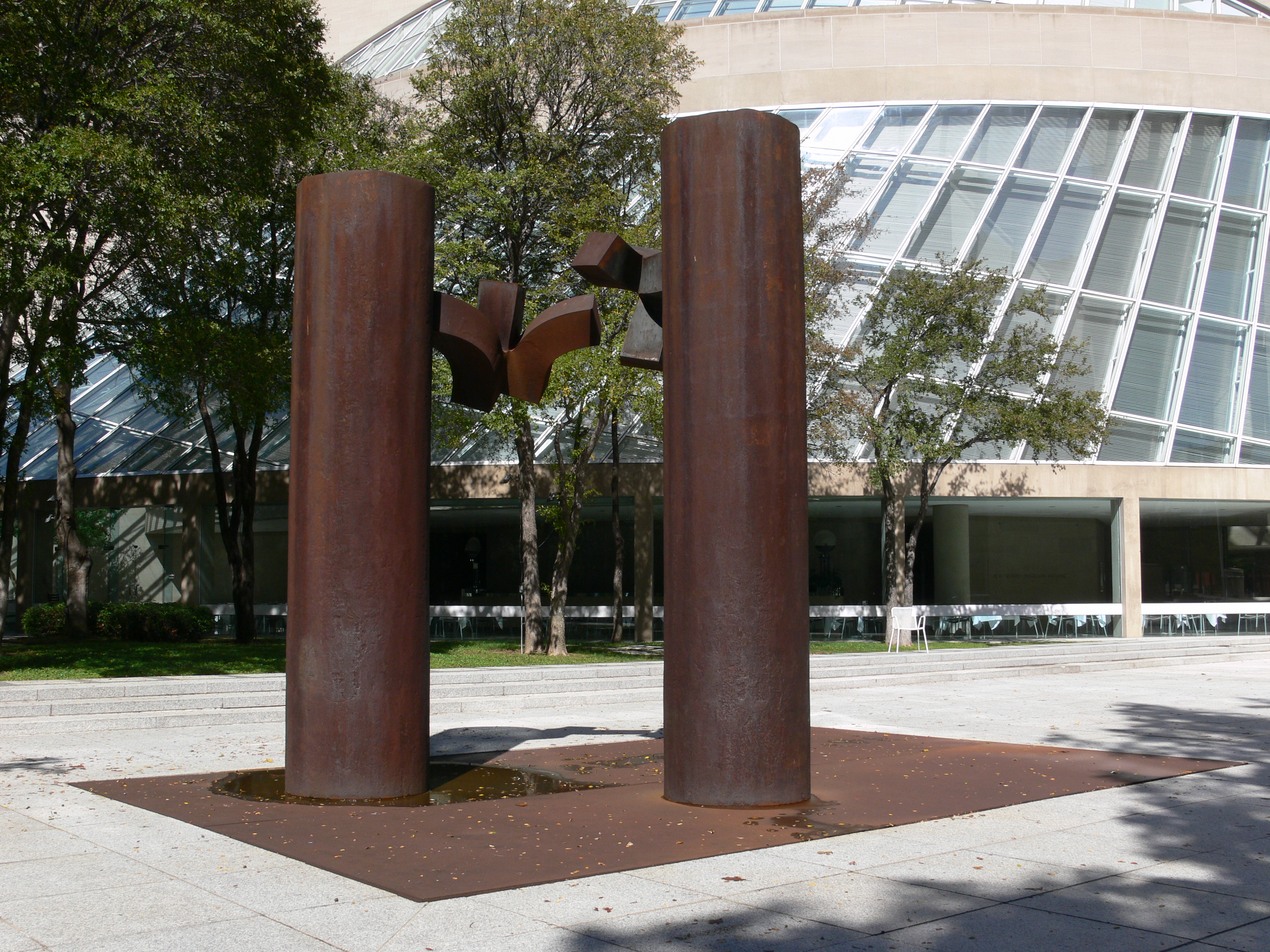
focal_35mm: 39
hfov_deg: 47.9
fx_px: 1431
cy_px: 476
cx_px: 635
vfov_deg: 36.8
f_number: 5.6
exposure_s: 1/400
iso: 80
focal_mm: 8.2
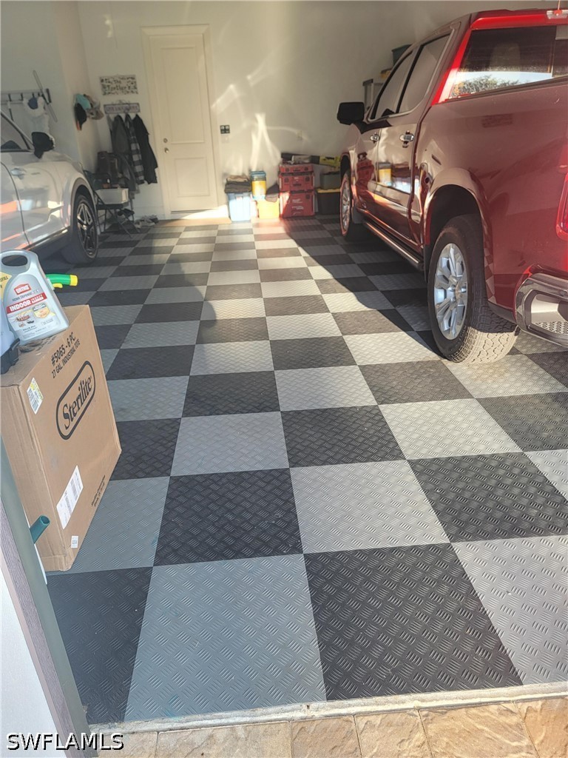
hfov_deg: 56.8
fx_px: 525
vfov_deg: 71.6
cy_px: 379
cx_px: 284
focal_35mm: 24
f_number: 1.8
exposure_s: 1/120
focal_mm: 6.7
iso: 32
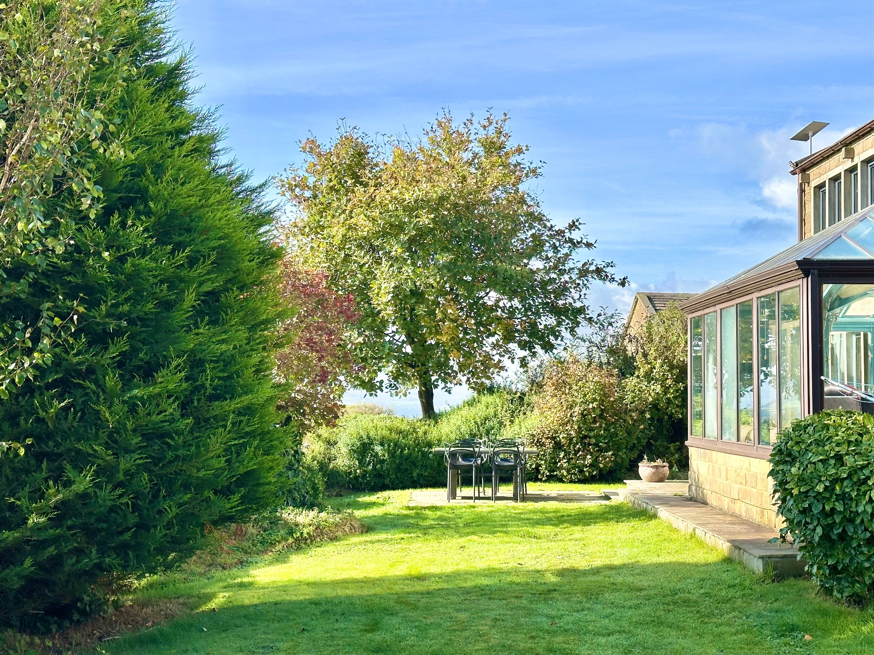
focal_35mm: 48
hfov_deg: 39.7
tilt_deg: +3.2
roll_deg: -0.6
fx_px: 1212
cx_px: 437
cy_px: 328
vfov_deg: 30.3
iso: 64
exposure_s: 1/2469
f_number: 1.78
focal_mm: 6.86
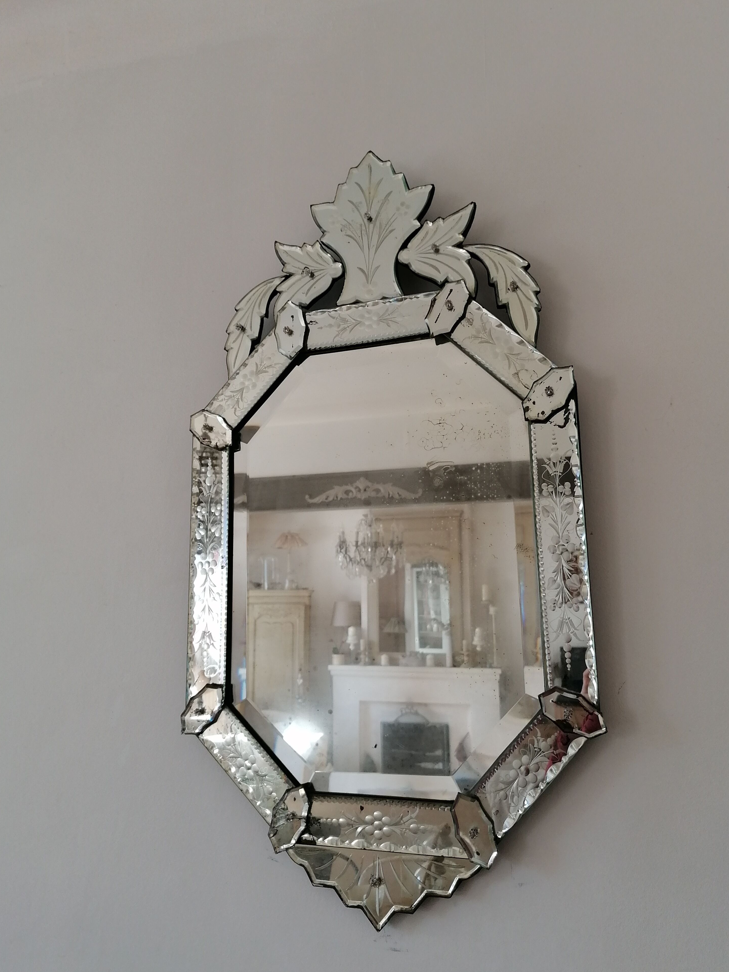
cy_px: 495
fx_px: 786
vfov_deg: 63.4
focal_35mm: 28
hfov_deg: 49.7
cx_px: 371
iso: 100
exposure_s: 1/100
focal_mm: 4.75
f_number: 1.8
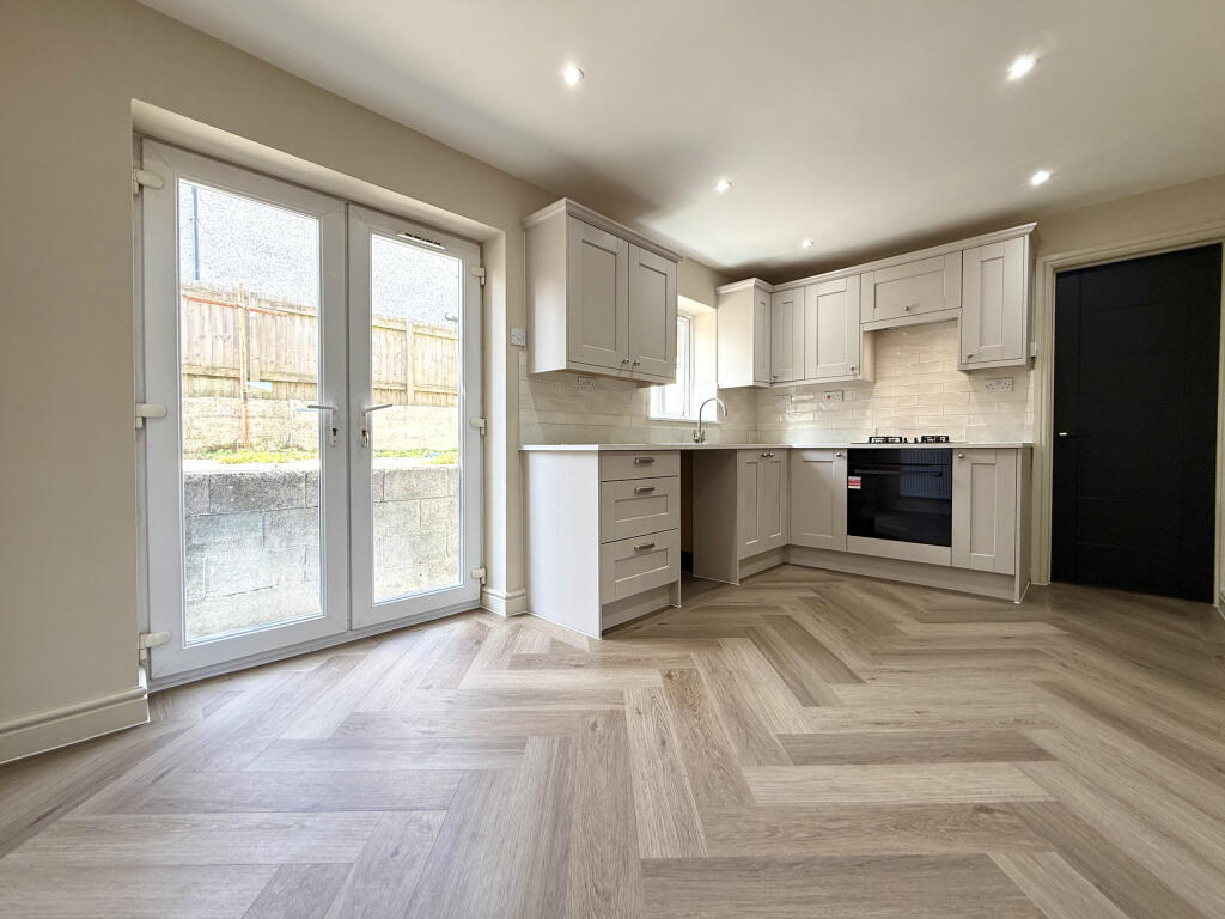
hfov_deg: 102.1
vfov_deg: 85.7
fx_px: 495
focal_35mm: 14
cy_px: 460
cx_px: 612
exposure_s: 1/125
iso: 64
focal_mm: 2.22
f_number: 2.2
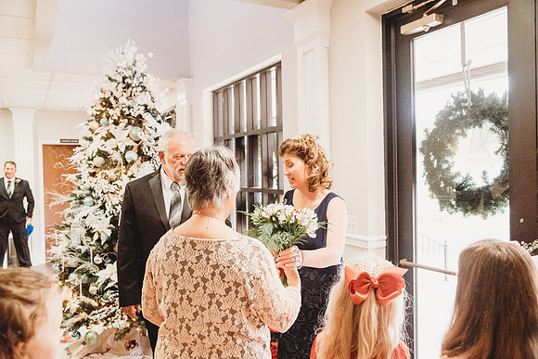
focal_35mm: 31
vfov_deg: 42.3
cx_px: 269
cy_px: 180
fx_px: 463
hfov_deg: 60.3
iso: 4000
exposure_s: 1/200
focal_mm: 31
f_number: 4
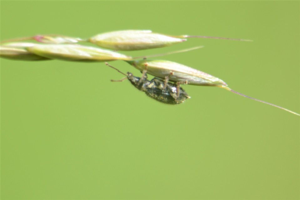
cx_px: 150
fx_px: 2751
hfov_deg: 6.2
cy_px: 100
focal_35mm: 330
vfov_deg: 4.2
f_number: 8
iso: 140
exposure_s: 1/125
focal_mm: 220
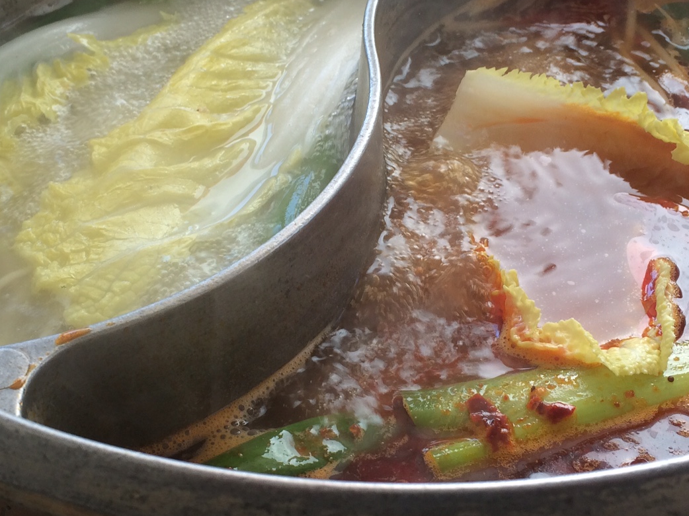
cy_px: 254
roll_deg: +1.1
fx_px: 1134
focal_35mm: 57
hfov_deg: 33.8
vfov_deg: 25.6
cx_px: 323
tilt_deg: -43.5
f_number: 2.2
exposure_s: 1/125
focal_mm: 4.15
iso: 32
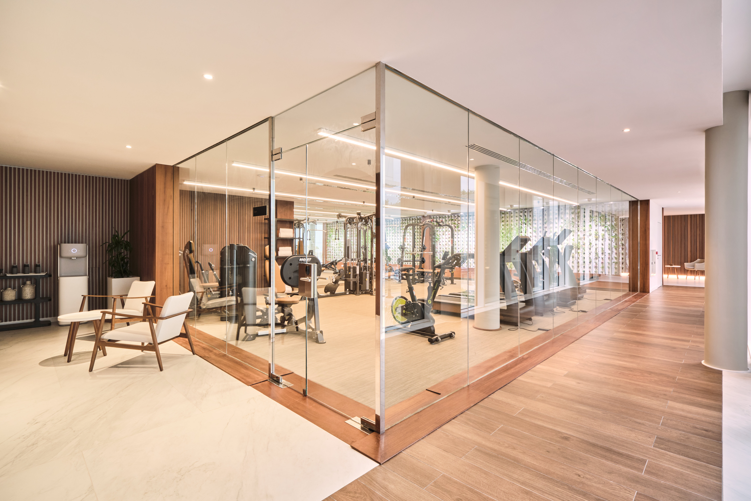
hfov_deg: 96.7
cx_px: 376
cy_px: 250
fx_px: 334
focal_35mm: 16
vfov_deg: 73.7
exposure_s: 1/4
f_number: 8
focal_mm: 10.8
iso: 160
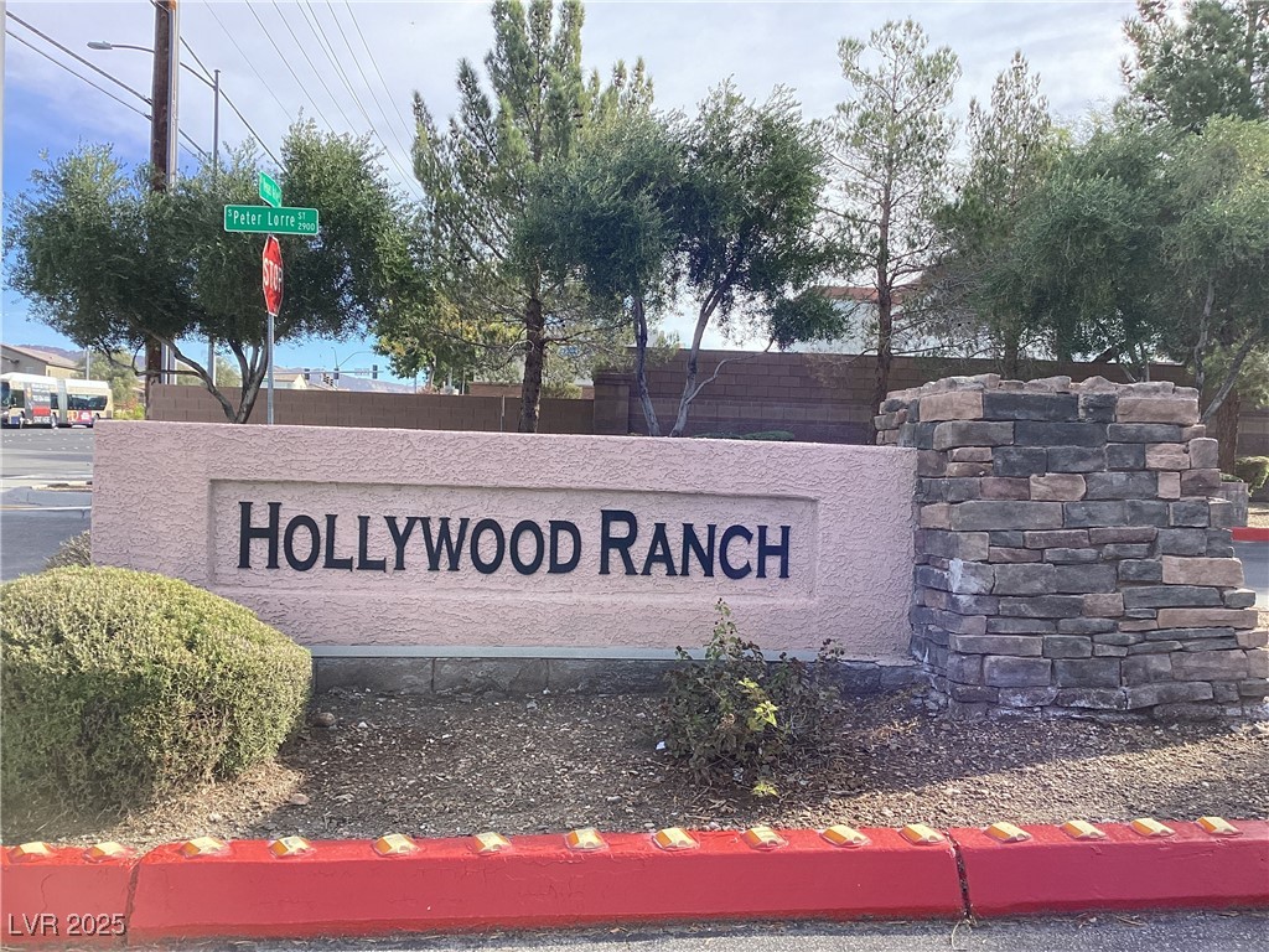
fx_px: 1136
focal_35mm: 31
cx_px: 634
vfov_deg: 45.4
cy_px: 476
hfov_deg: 58.4
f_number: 2.4
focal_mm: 3.3
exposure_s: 1/543
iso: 25
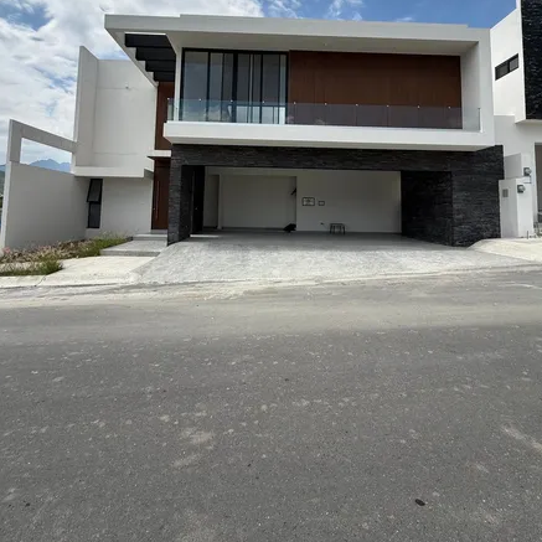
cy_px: 191
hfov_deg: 84.0
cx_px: 269
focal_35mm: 17
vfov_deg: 81.8
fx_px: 301
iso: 50
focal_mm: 2.22
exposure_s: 1/1656
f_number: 2.2
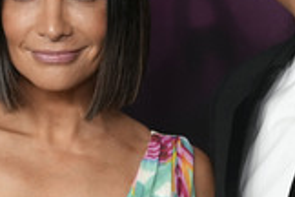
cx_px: 211
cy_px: 27
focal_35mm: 278
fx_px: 2278
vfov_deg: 4.9
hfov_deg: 7.4
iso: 2500
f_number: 5
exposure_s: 1/400
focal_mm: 100
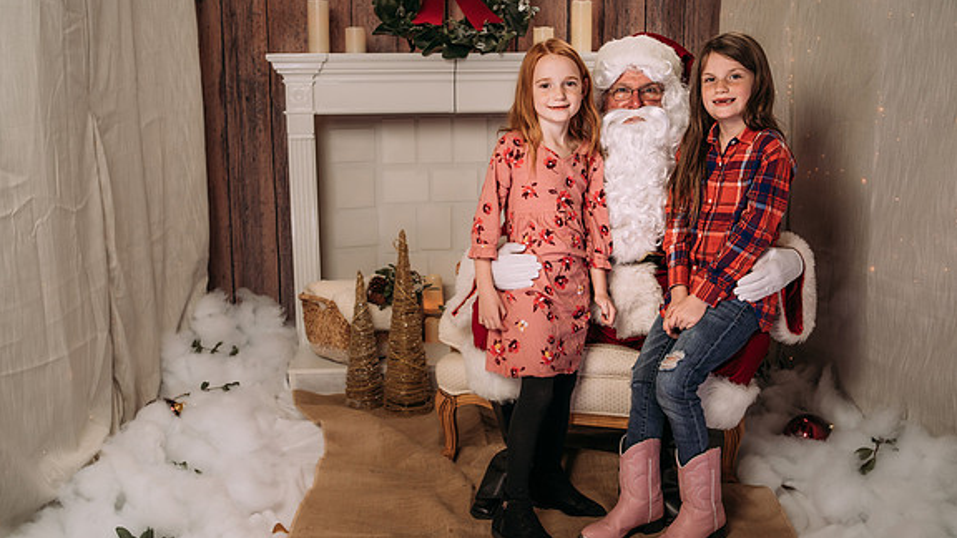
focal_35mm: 40
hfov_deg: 50.5
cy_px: 280
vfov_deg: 29.7
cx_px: 490
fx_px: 1015
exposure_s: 1/100
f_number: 5.6
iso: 100
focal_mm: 35
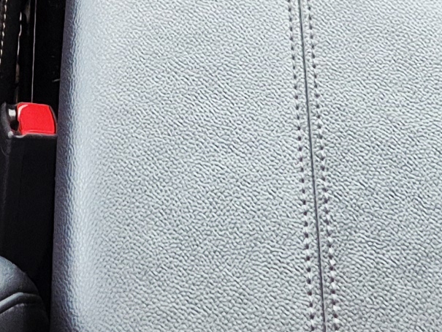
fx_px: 1941
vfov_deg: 9.0
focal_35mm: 152
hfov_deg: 13.0
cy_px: -414
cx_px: 187
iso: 500
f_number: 1.8
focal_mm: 5.4
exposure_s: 1/60
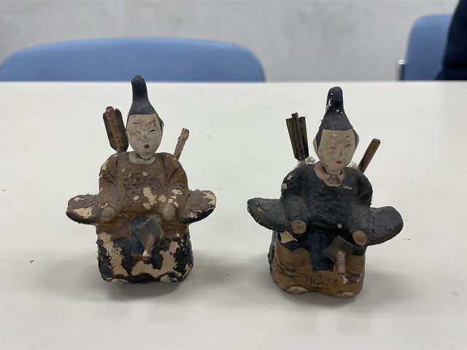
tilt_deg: -27.8
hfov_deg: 67.3
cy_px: 175
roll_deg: -0.2
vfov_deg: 53.1
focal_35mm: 26
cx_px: 234
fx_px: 351
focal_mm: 4.2
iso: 80
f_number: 1.6
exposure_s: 1/120
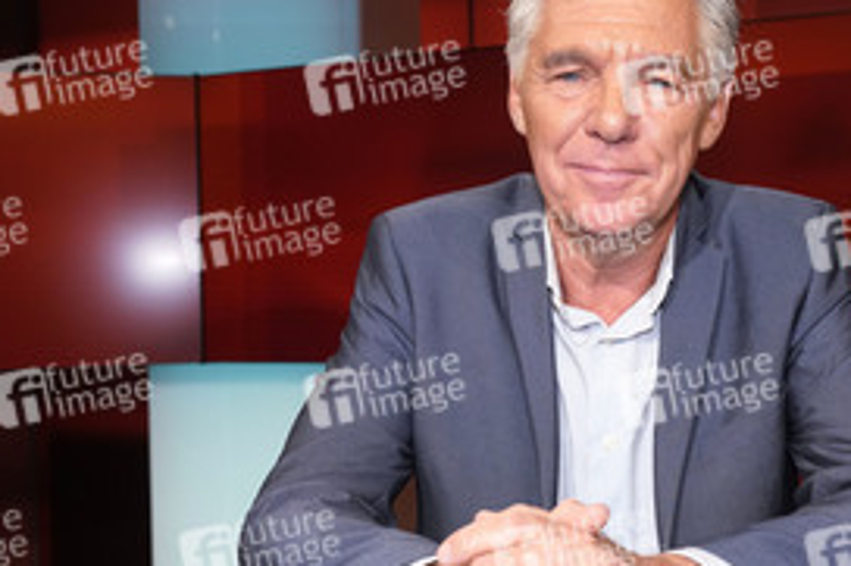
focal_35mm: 53
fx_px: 1252
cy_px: 313
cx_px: 615
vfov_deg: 25.5
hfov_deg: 36.8
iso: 2000
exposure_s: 1/200
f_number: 5.6
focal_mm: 32
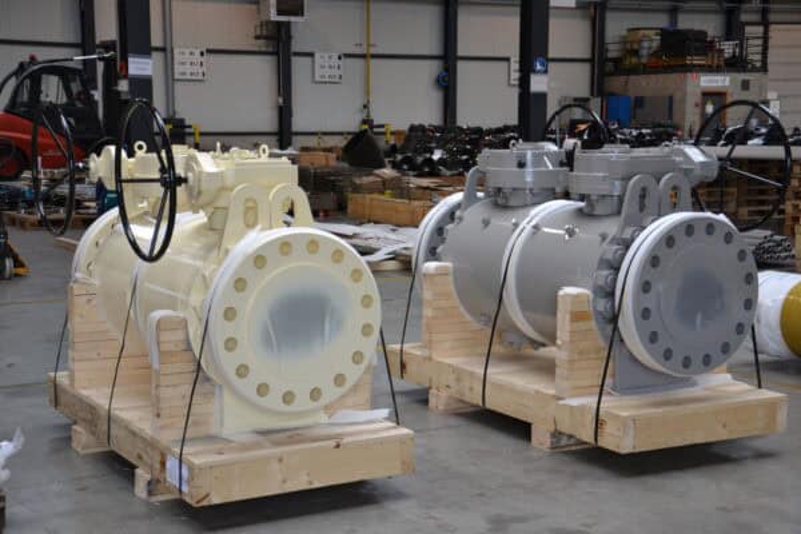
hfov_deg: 33.4
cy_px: 267
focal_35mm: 60
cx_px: 400
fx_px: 1335
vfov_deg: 22.6
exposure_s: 1/60
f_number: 4.5
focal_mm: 40
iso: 400
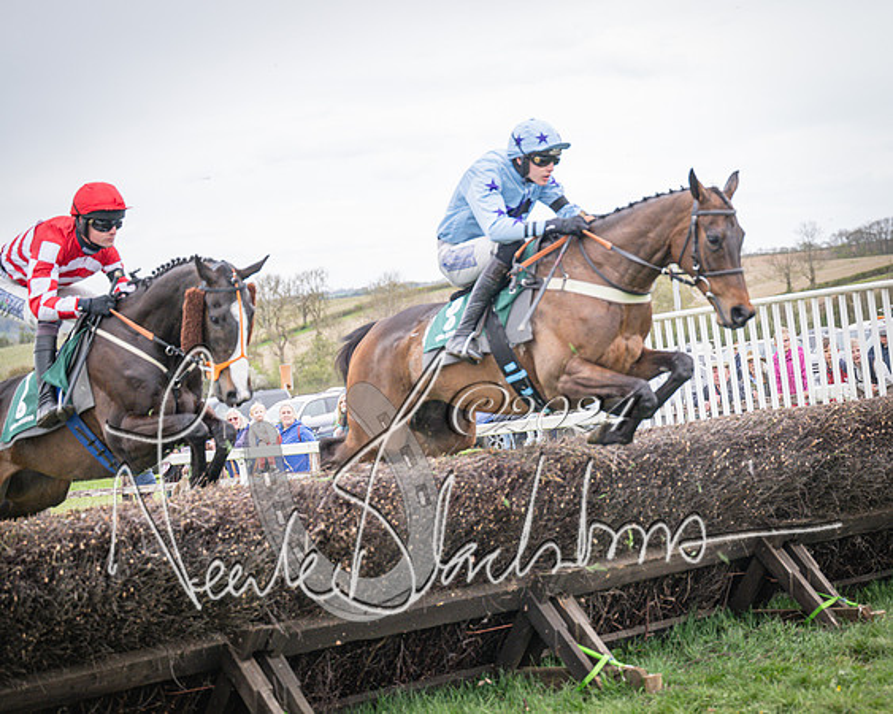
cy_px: 357
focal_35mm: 87
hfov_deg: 21.8
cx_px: 594
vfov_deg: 17.6
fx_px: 2310
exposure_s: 1/1600
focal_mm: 70
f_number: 2.8
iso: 800
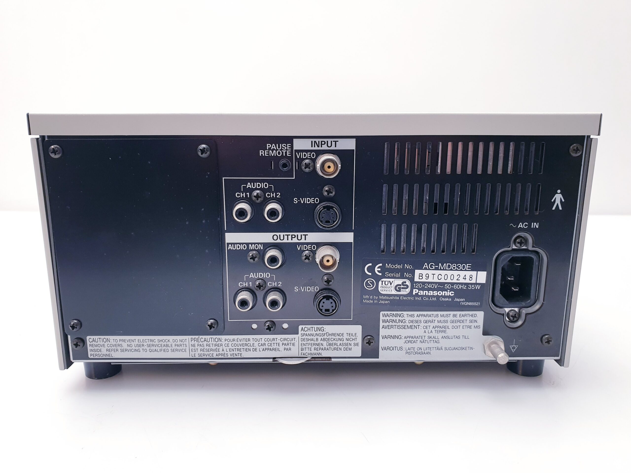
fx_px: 474
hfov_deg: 67.3
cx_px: 316
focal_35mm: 26
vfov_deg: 53.1
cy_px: 236
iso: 160
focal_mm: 4.3
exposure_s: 1/50
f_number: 2.4
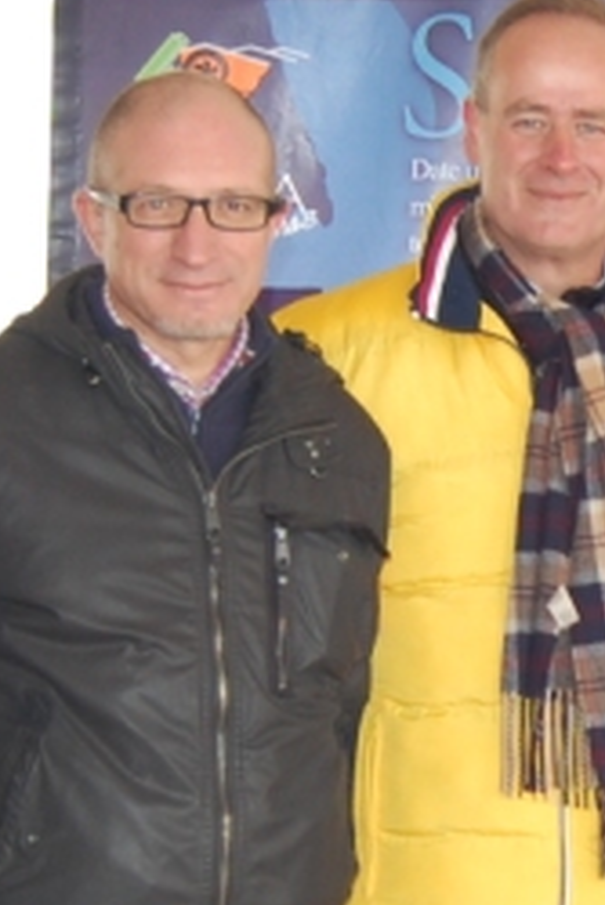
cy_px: 570
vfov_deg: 15.2
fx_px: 3398
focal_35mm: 135
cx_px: 898
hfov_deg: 9.9
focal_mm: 22
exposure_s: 1/60
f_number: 3.8
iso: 400
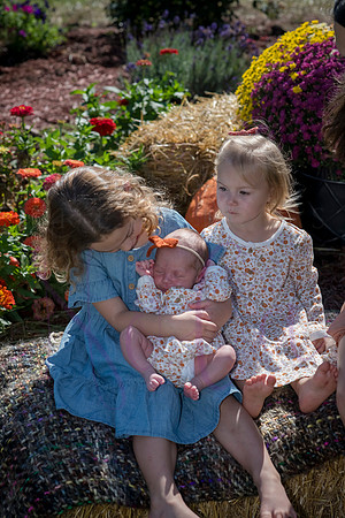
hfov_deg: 16.1
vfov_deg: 23.9
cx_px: 172
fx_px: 1222
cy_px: 259
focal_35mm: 85
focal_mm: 85
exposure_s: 1/1250
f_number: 6.3
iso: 400
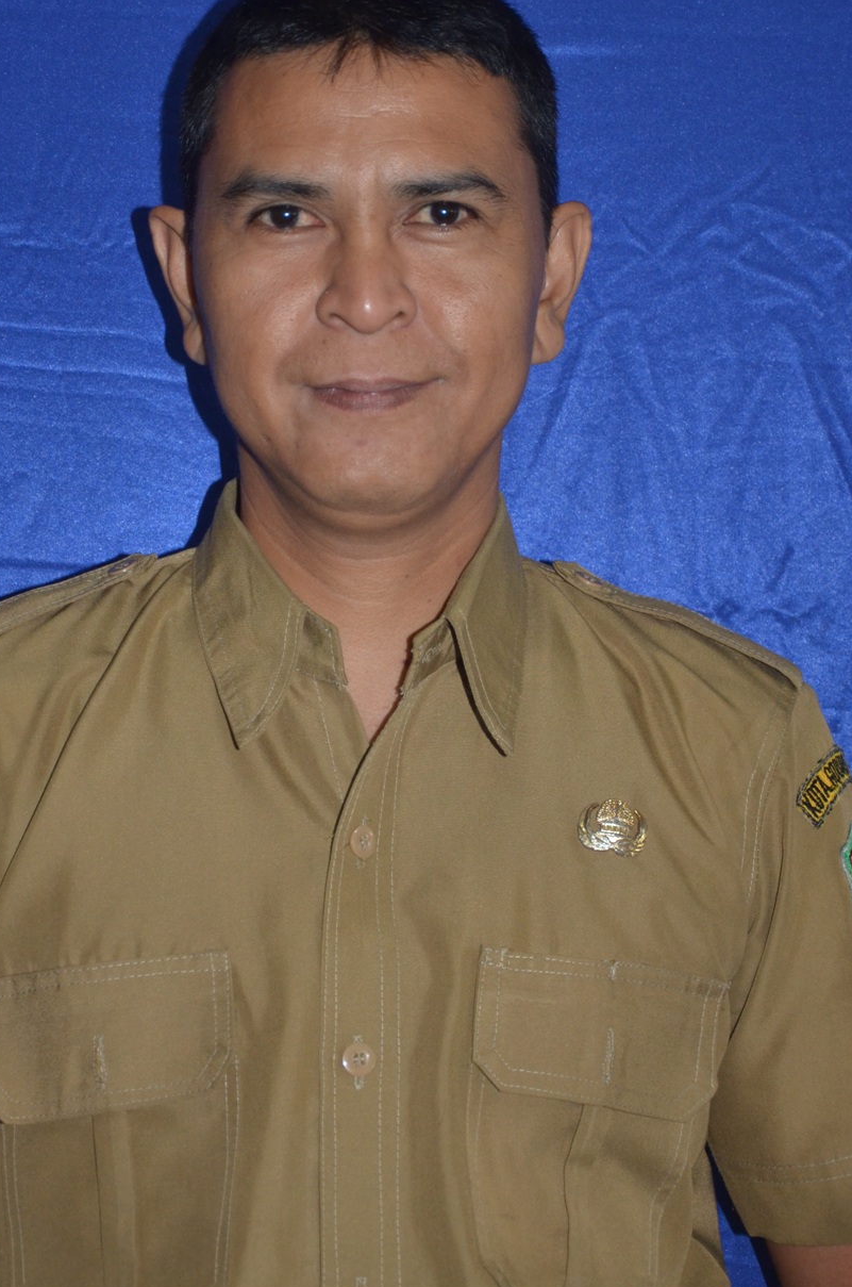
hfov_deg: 15.5
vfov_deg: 23.1
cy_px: 530
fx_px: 3137
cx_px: 336
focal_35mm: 88
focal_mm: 48
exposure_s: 1/60
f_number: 4.8
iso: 800
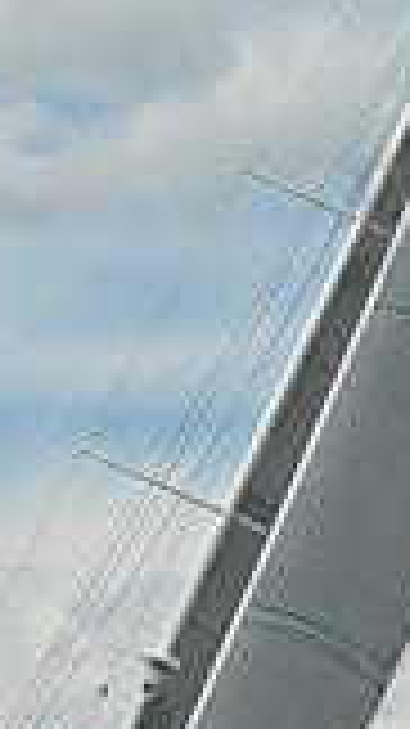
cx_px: 115
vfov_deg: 8.2
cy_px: 436
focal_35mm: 263
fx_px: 5088
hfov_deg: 4.6
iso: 320
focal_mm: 70
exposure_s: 1/1250
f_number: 11
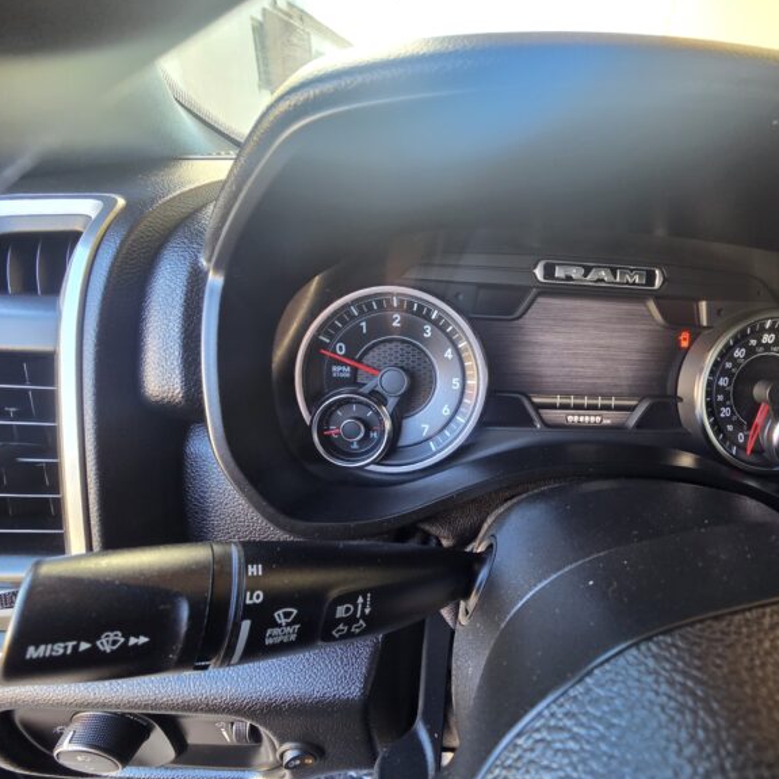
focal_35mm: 16
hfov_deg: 84.9
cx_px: 508
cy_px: 400
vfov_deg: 87.4
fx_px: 407
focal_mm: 2.2
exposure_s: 1/50
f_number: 2.2
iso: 200
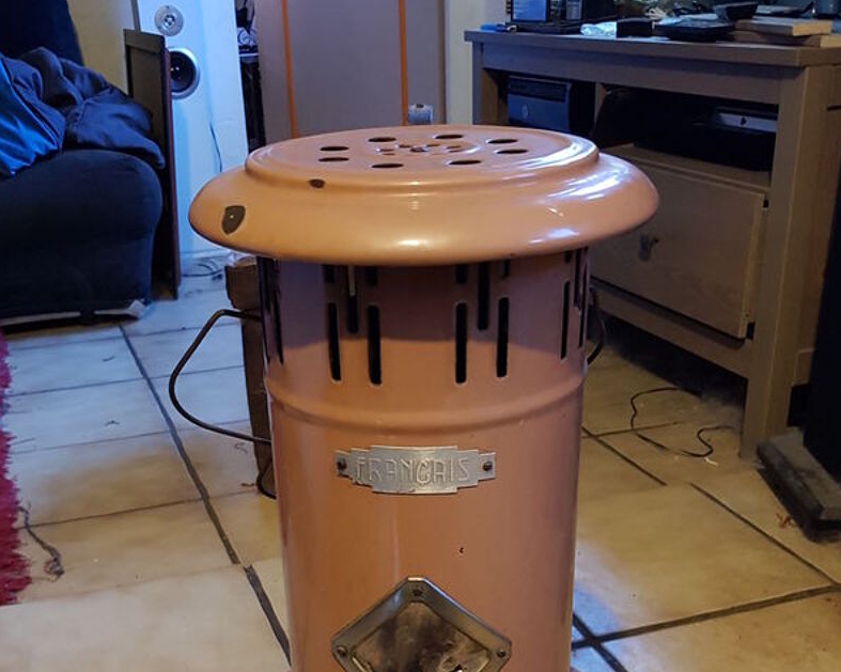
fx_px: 1070
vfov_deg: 33.8
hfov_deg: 42.9
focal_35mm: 43
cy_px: 542
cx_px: 395
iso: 250
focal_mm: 4.2
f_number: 1.7
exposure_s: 1/10
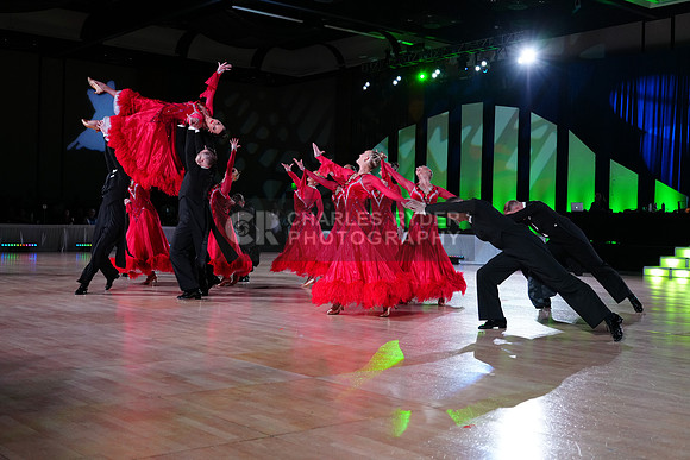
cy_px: 230
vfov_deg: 31.9
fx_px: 805
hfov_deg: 46.4
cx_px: 345
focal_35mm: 42
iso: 2500
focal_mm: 42
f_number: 4
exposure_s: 1/400
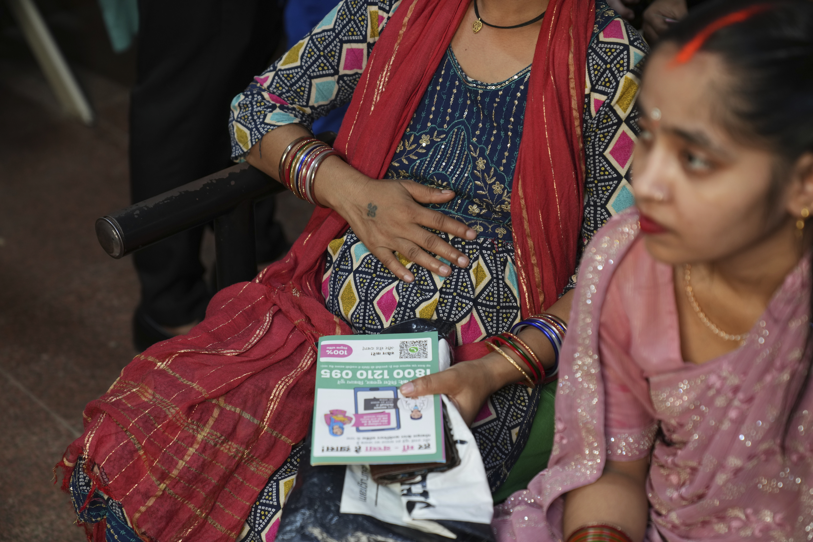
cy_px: 271
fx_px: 1581
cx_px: 406
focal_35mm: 70
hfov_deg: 28.8
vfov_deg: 19.5
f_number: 3.2
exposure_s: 1/60
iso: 800
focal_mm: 70
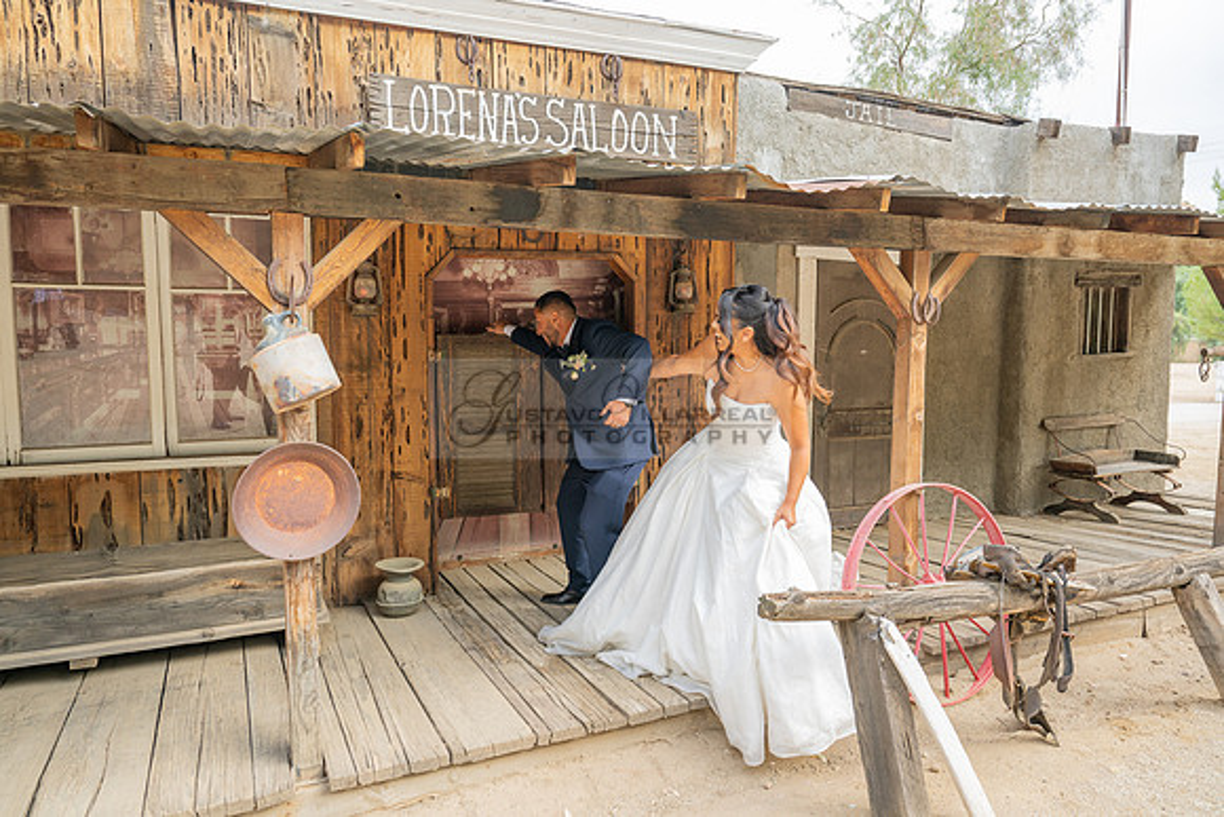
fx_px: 816
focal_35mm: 24
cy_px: 408
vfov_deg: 53.2
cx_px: 612
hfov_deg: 73.7
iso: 320
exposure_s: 1/160
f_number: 3.5
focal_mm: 24
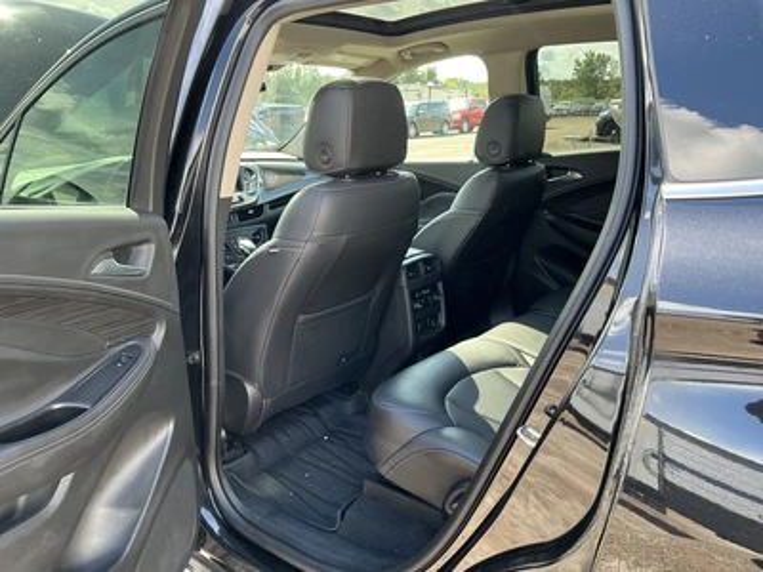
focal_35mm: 28
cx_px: 382
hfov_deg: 63.4
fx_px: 617
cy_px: 286
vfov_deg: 49.7
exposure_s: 1/122
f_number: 1.8
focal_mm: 3
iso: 40
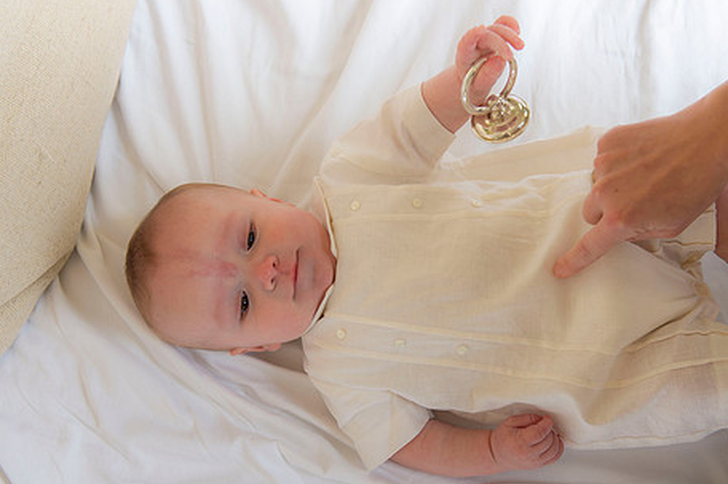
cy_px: 288
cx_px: 417
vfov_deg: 24.1
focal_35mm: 56
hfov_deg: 35.6
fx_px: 1131
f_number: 4.5
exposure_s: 1/200
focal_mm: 44
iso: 250
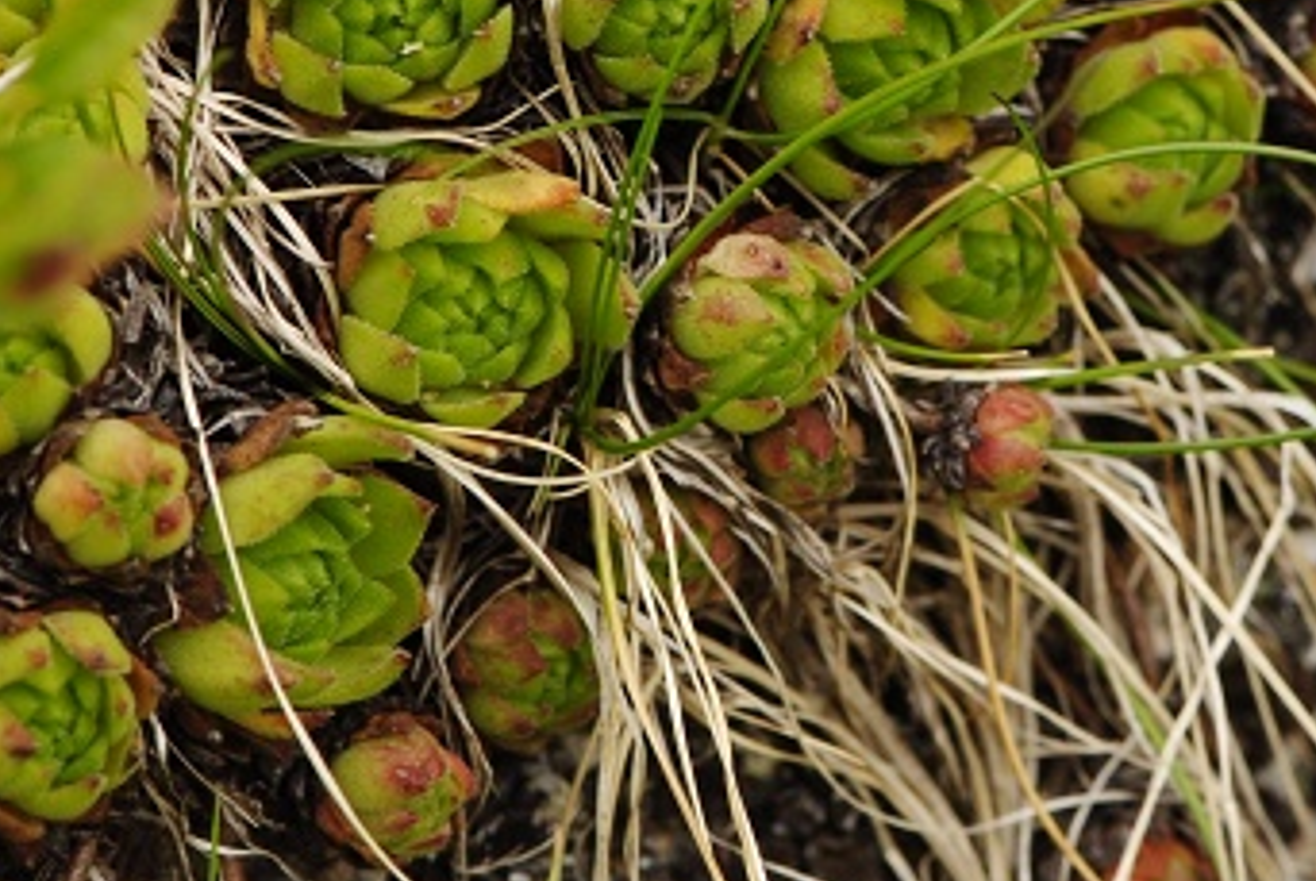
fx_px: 10914
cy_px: 177
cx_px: 920
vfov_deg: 4.6
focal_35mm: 298
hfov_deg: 6.9
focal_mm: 85
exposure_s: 1/100
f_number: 8
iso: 200
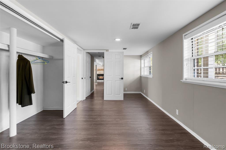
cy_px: 75
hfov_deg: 96.8
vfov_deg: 73.7
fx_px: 100
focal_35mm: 16
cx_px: 113
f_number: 8
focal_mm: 16
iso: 400
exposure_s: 1.3
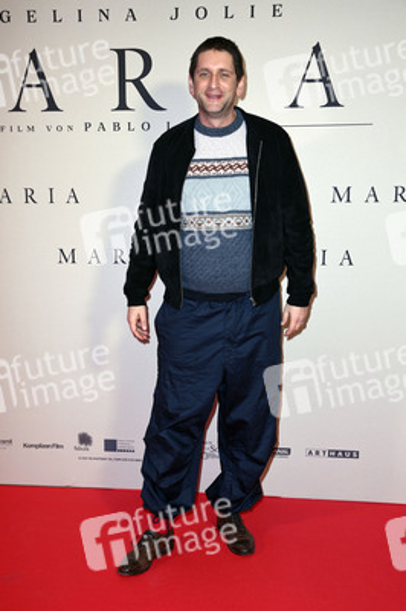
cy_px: 306
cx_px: 203
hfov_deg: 30.5
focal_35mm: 44
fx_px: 746
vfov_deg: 44.5
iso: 640
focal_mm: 44
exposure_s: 1/200
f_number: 5.6
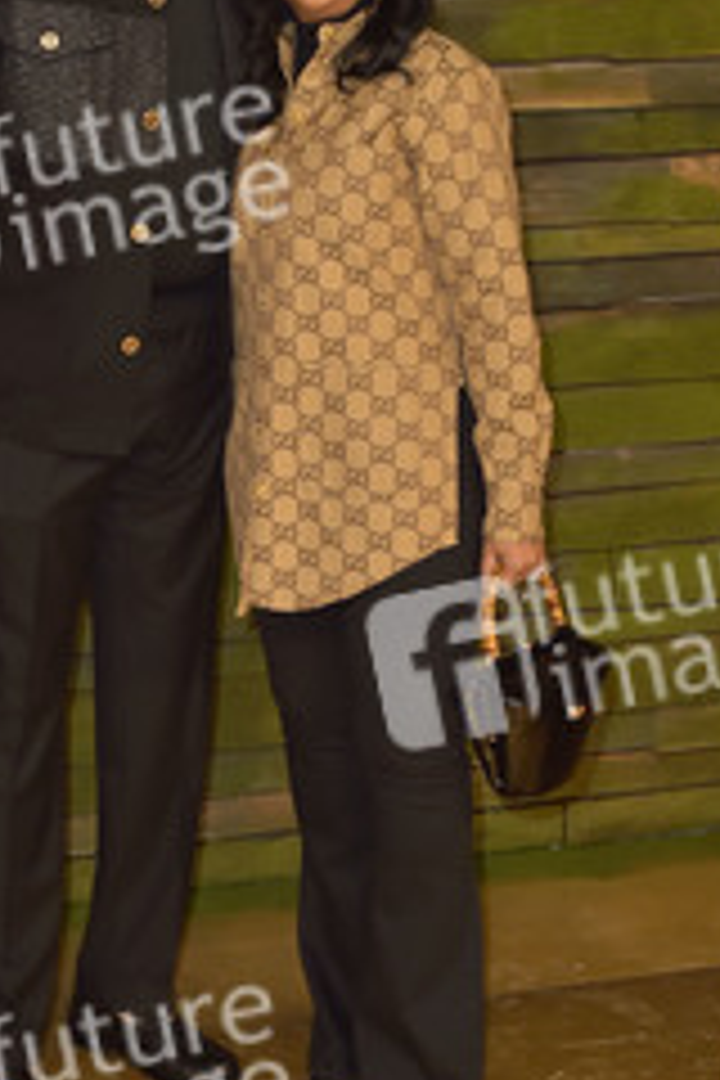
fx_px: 2100
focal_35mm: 70
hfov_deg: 19.3
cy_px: 418
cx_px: 191
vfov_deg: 28.8
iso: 320
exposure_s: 1/250
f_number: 7.1
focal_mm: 42
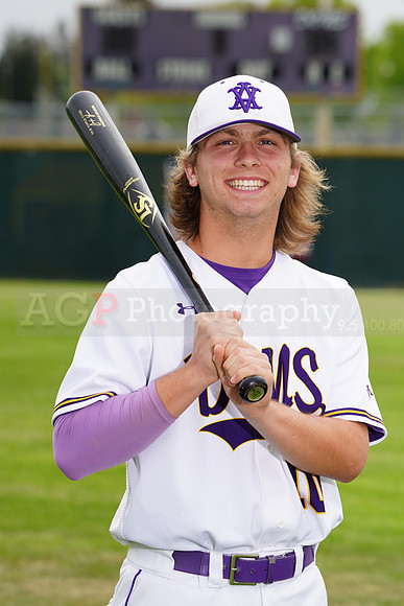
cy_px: 303
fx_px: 4004
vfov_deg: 8.6
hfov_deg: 5.8
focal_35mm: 238
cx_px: 202
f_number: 9
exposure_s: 1/250
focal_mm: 238
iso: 250
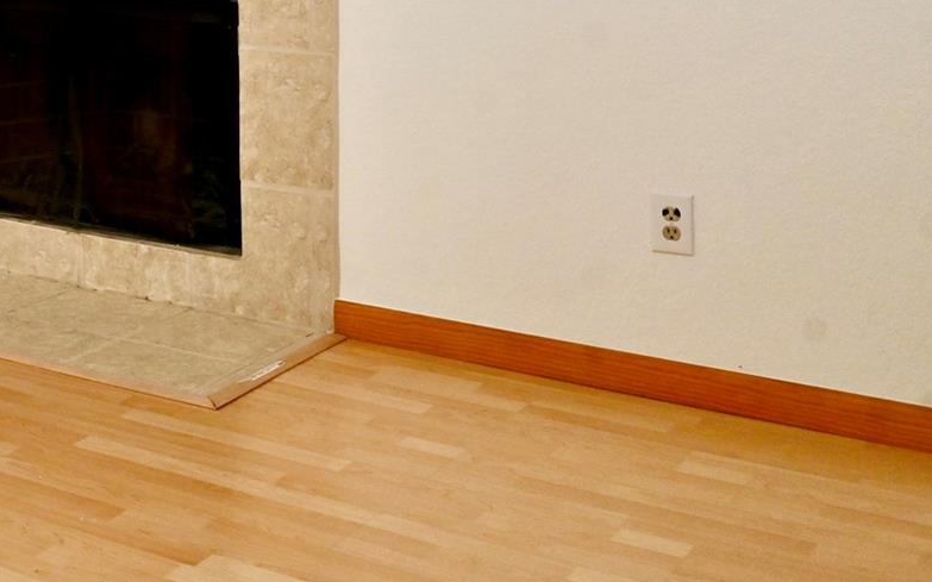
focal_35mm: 64
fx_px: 1625
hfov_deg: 28.6
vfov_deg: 19.2
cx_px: -132
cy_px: -108
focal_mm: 16
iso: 400
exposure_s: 1/200
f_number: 10
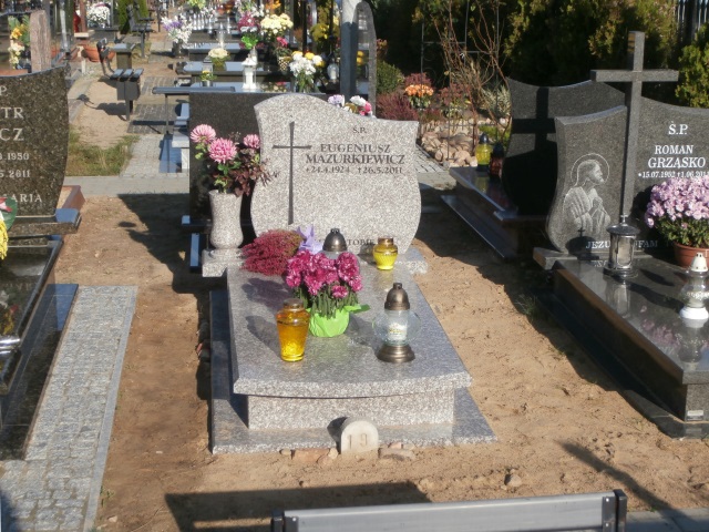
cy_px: 266
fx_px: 1167
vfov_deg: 25.7
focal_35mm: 57
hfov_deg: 33.8
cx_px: 354
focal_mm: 10.11
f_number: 4.5
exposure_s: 1/500
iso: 100
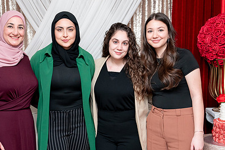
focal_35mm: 49
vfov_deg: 27.6
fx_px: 307
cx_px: 83
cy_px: 87
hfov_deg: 40.0
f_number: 2.8
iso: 1250
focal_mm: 34
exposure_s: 1/125
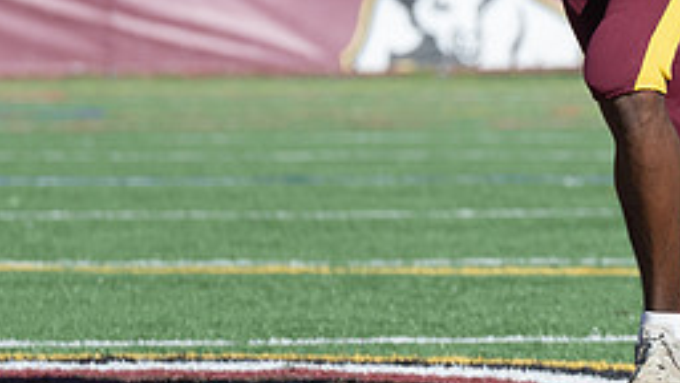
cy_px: -115
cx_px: 692
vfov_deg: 2.9
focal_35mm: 420
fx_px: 7573
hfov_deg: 5.1
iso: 125
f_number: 2.8
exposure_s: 1/2000
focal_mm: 74
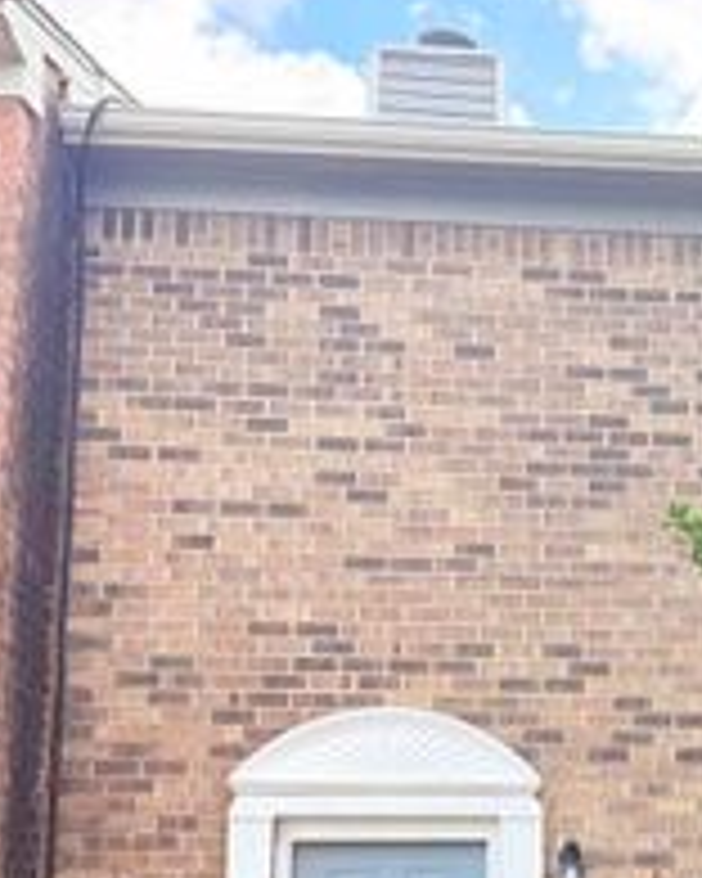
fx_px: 1558
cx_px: 693
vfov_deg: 30.7
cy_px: 705
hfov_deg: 24.3
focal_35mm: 60
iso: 100
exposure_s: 1/920
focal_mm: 6.76
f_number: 1.78
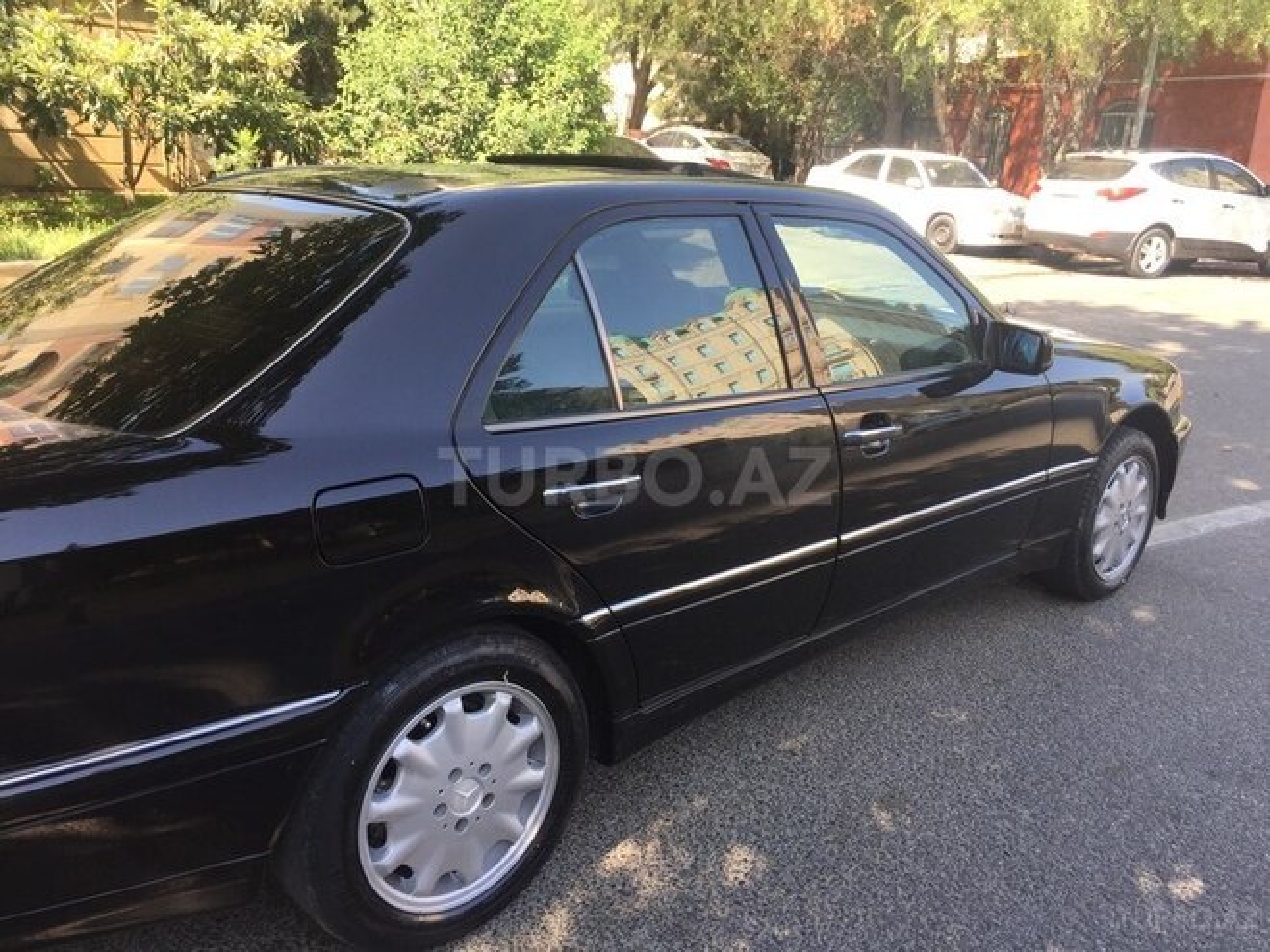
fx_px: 1064
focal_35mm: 29
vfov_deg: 48.2
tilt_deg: -14.2
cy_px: 476
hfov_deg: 61.7
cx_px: 635
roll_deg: -4.2
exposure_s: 1/250
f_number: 2.2
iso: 32
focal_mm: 4.15
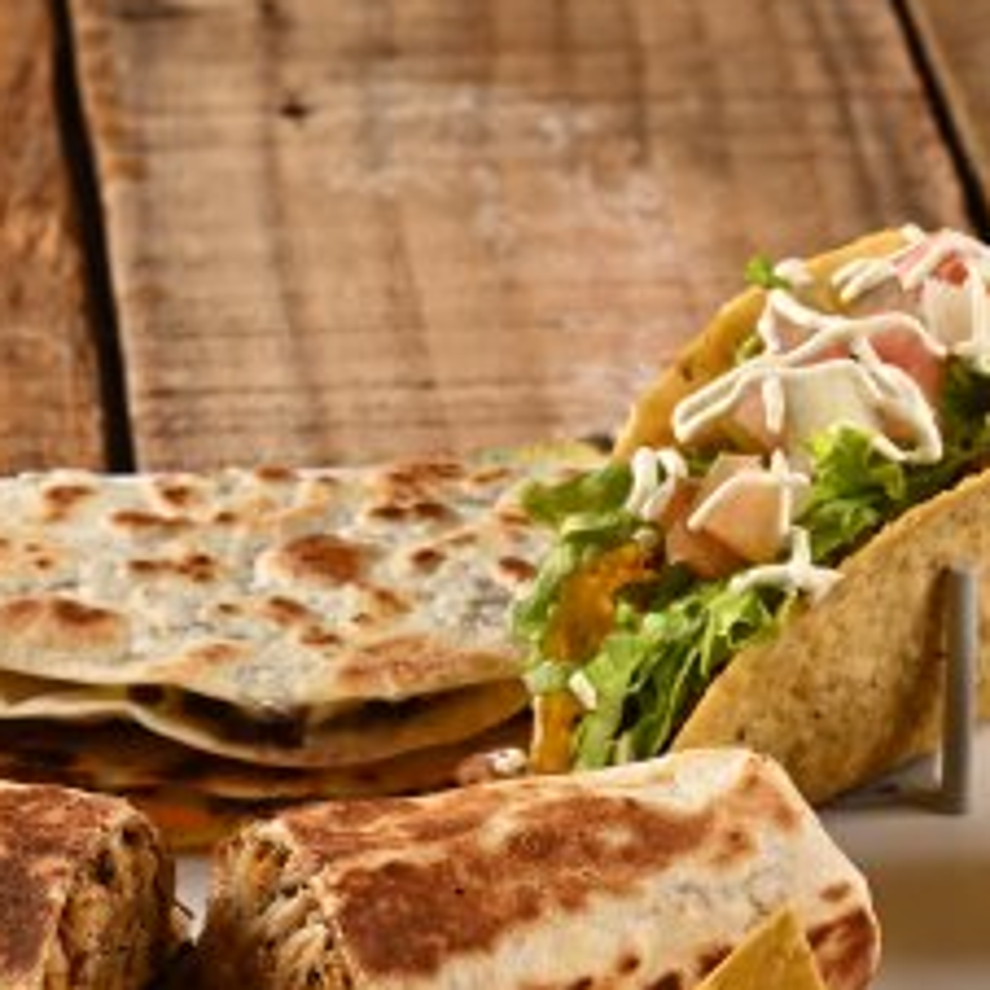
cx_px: 263
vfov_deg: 7.3
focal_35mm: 241
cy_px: 699
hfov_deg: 7.3
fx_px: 7798
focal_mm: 105
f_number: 16
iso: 200
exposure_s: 1/125
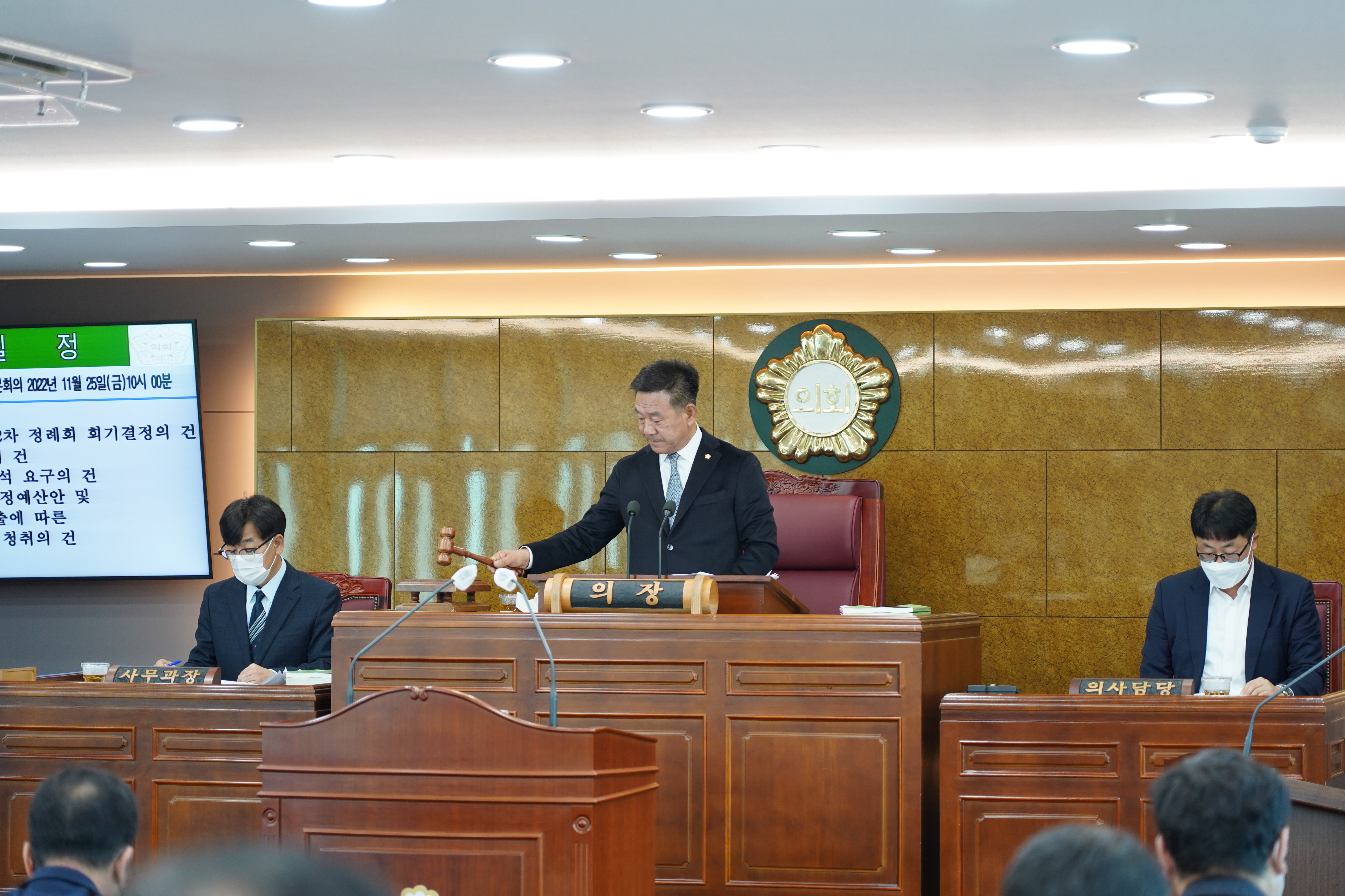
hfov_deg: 19.5
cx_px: 672
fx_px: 3923
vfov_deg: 13.0
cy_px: 448
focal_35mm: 105
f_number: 4
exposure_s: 1/125
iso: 1600
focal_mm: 105
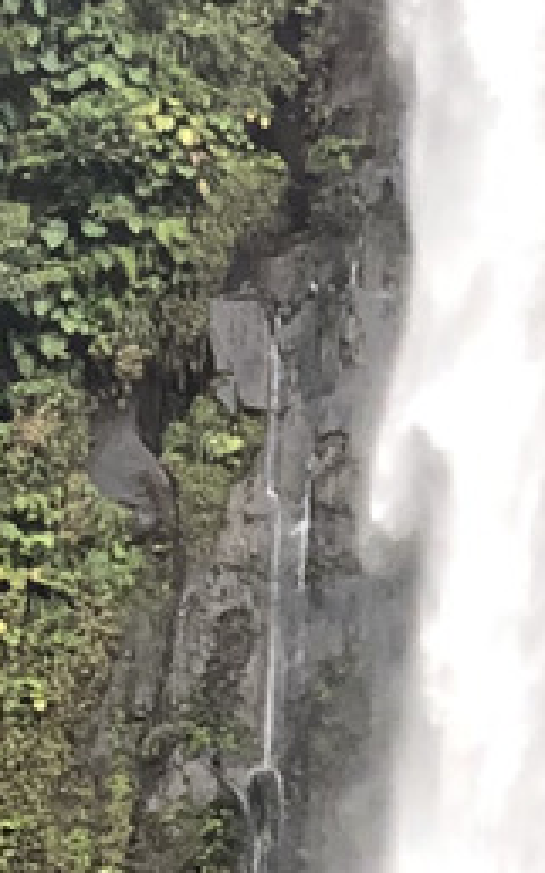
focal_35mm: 342
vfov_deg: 6.0
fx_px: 8137
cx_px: -34
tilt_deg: +17.9
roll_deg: -2.4
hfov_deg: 3.8
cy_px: 1888
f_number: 2.4
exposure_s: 1/60
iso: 40
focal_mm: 6
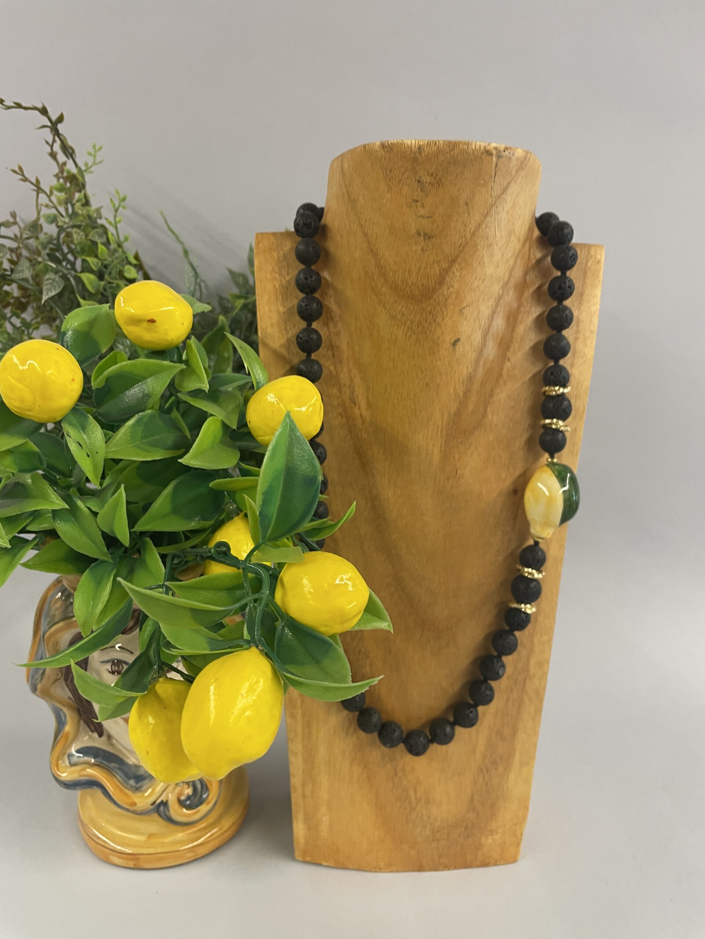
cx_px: 352
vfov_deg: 67.3
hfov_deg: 53.1
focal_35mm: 26
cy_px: 470
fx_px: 706
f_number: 1.6
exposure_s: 1/50
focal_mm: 4.2
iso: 125
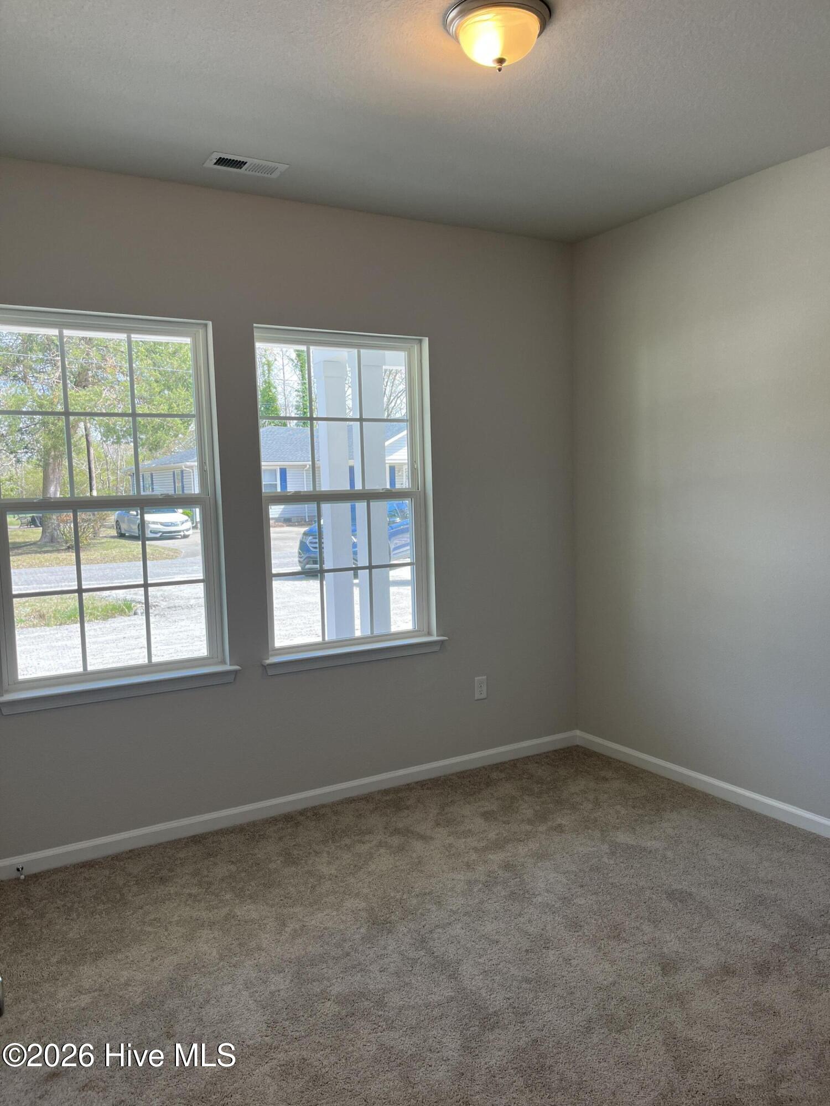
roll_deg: +1.2
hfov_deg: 53.1
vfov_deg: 67.3
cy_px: 553
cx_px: 415
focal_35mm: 26
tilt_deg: -5.3
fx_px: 831
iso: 50
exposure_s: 1/161
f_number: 1.6
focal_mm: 5.1
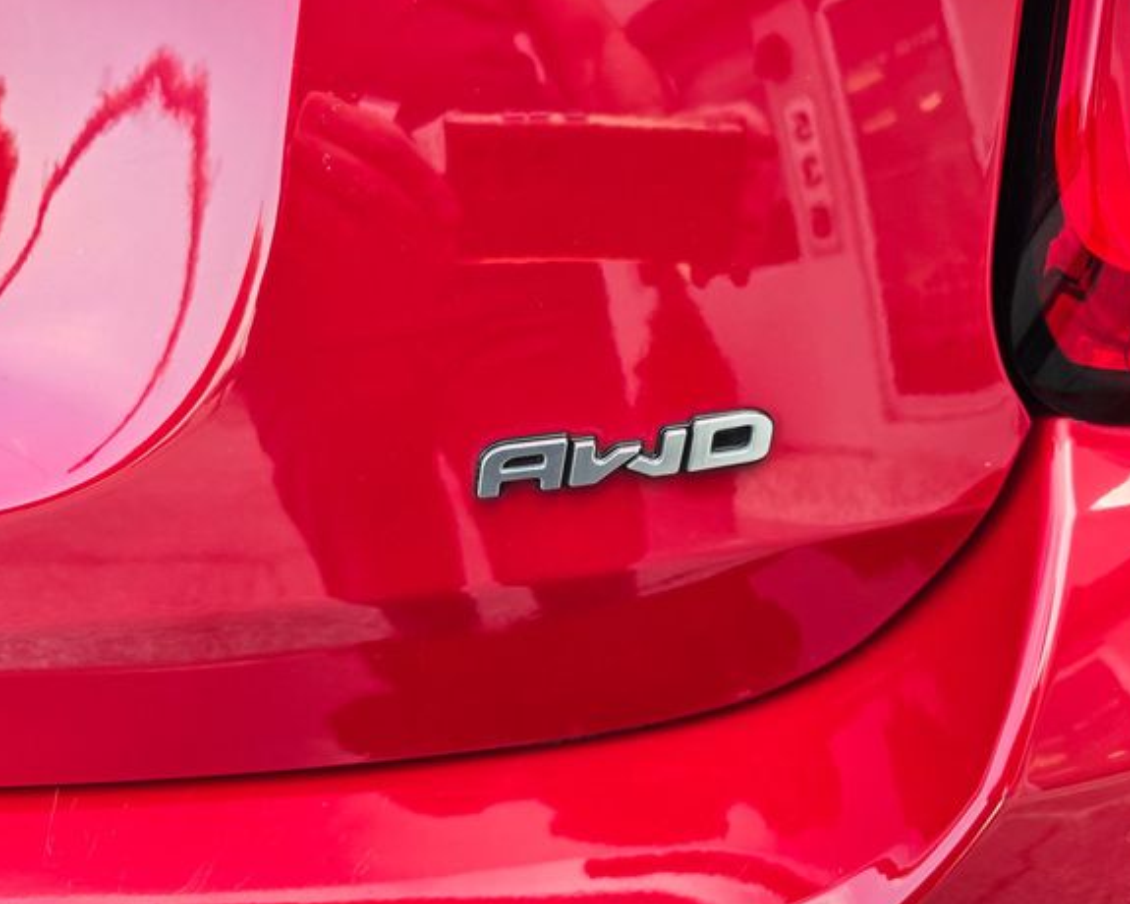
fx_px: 836
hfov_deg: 67.9
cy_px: 452
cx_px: 621
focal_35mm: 25
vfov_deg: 56.8
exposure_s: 1/180
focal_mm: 6.3
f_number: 1.7
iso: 50
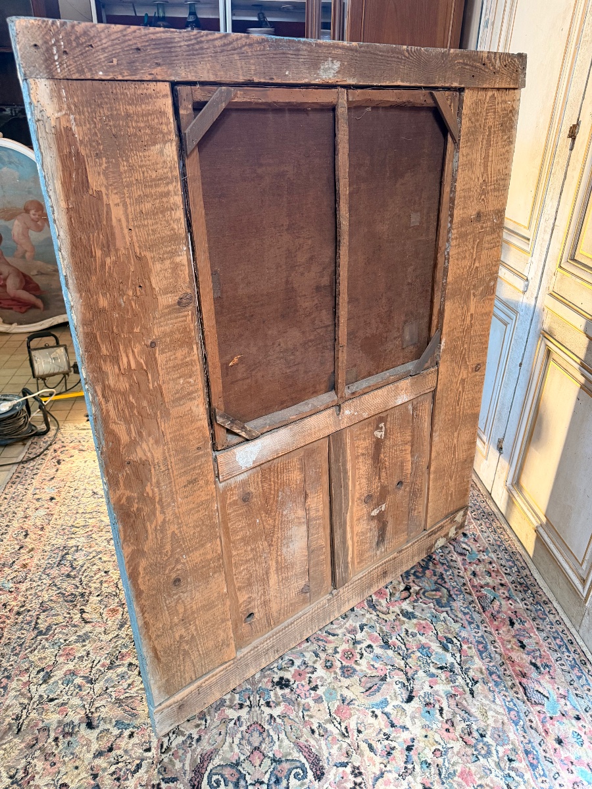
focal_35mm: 24
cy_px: 394
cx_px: 296
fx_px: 547
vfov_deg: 71.6
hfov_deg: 56.8
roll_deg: -1.9
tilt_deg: -27.2
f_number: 1.78
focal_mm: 6.76
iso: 250
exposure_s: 1/60
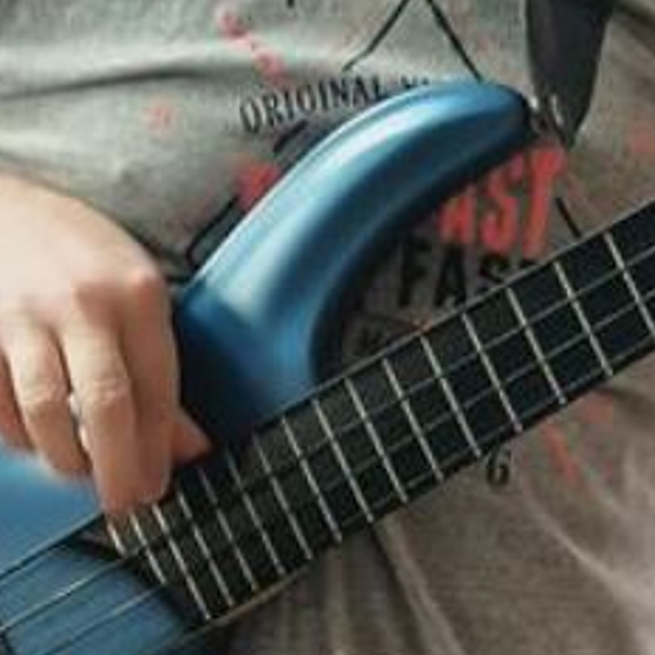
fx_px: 2826
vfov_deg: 13.1
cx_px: 579
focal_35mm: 132
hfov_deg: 13.1
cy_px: 634
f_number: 1.8
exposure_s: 1/50
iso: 160
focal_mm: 5.58
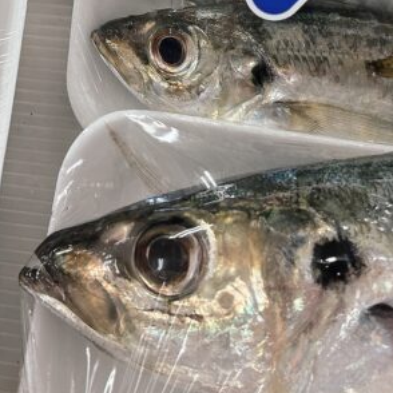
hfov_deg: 22.9
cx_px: 104
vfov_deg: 22.3
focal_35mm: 75
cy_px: 8
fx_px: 963
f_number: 1.6
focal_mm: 5.96
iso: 100
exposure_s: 1/120
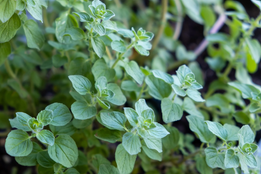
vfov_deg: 16.3
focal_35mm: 84
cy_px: 88
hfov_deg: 24.2
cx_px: 131
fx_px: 609
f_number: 4
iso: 160
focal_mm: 55
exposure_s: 1/80
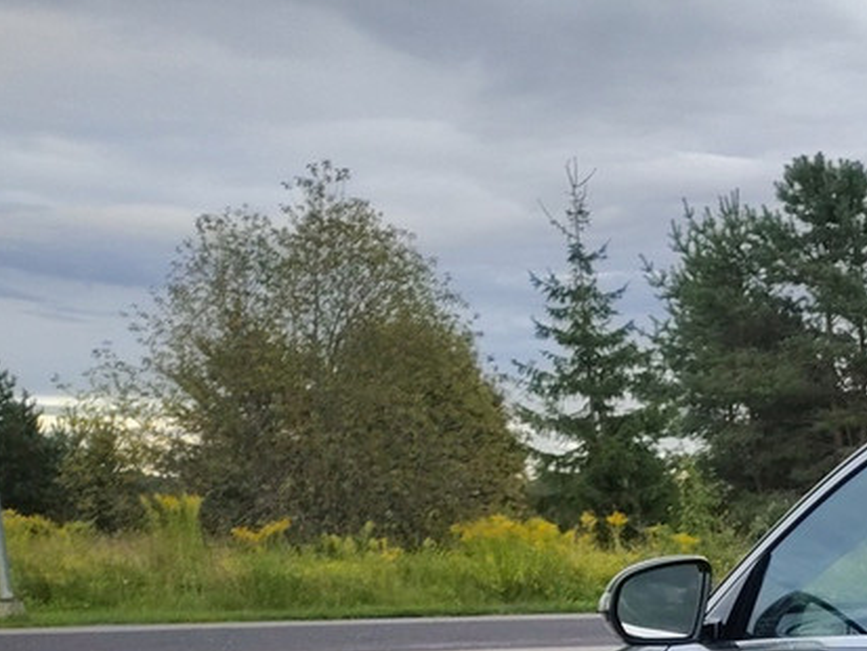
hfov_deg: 16.8
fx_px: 2330
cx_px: 1635
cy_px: 991
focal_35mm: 93
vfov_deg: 14.7
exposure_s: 1/205
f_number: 1.8
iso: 100
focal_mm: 5.56
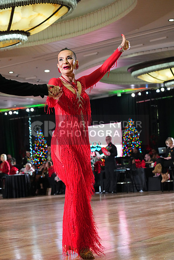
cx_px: 87
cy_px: 130
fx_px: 507
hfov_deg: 19.5
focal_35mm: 70
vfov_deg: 28.8
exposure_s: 1/400
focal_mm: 70
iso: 8000
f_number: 5
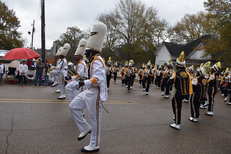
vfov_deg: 41.7
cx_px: 116
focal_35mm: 32
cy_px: 77
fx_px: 202
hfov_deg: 59.5
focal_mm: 21
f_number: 6.3
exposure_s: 1/250
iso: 200
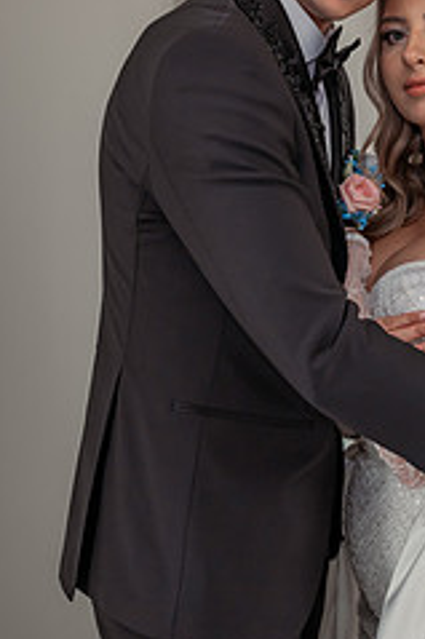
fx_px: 1401
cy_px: 166
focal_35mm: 79
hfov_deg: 17.0
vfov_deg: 25.4
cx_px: 378
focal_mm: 42
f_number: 2.8
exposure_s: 1/160
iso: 500
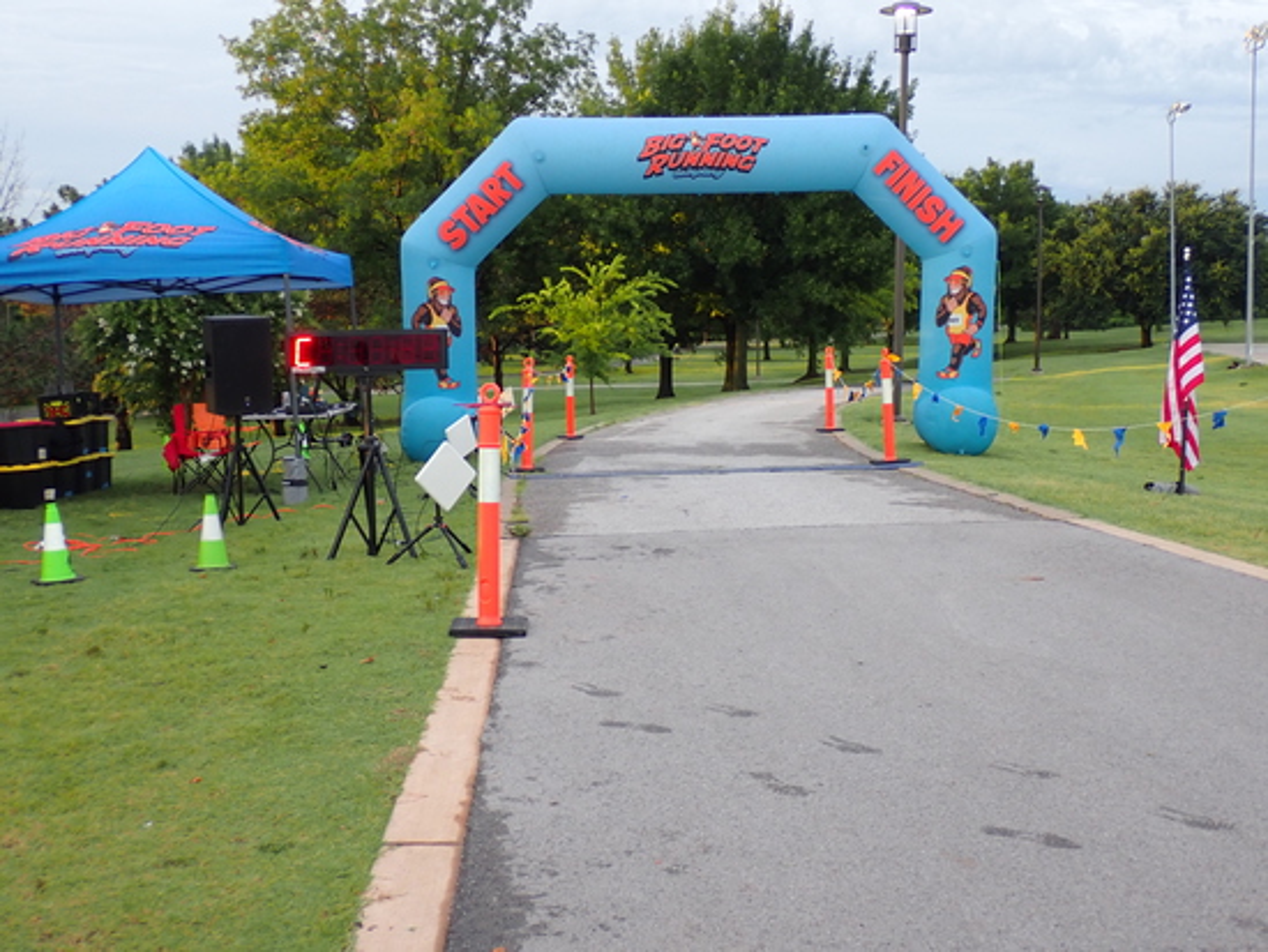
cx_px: 634
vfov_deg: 32.9
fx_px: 1612
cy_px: 476
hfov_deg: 42.9
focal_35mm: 44
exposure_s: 1/80
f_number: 2.9
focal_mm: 7.84
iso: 200
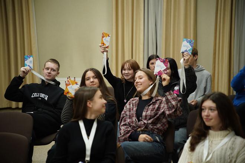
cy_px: 82
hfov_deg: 28.8
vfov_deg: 19.5
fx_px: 476
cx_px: 122
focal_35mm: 70
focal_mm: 70
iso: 640
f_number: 2.8
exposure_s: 1/125
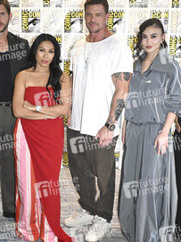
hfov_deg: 26.0
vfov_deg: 34.4
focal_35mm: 56
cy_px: 121
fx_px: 391
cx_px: 69
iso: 2000
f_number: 5
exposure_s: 1/250
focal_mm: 35
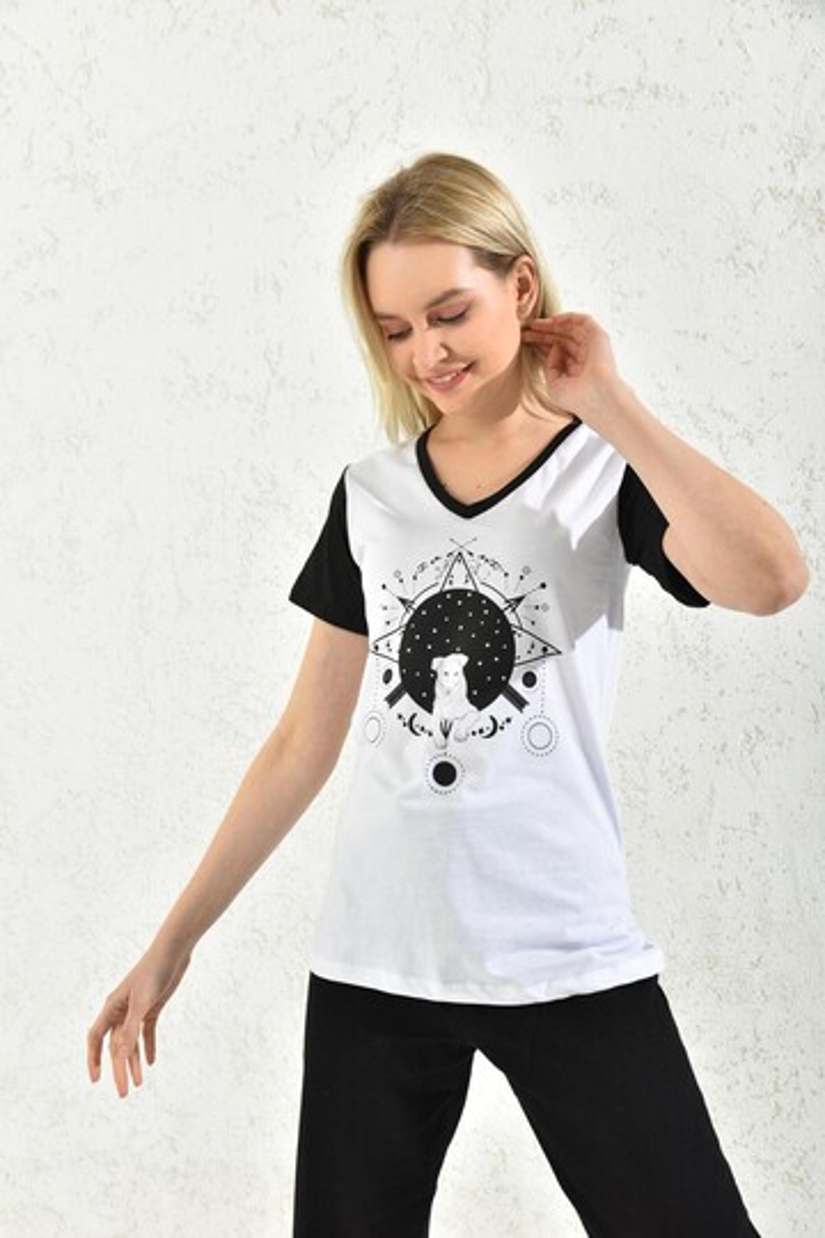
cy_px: 619
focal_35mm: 36
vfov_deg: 53.1
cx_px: 412
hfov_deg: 36.9
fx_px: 1237
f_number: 7.1
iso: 100
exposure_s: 1/160
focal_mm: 36
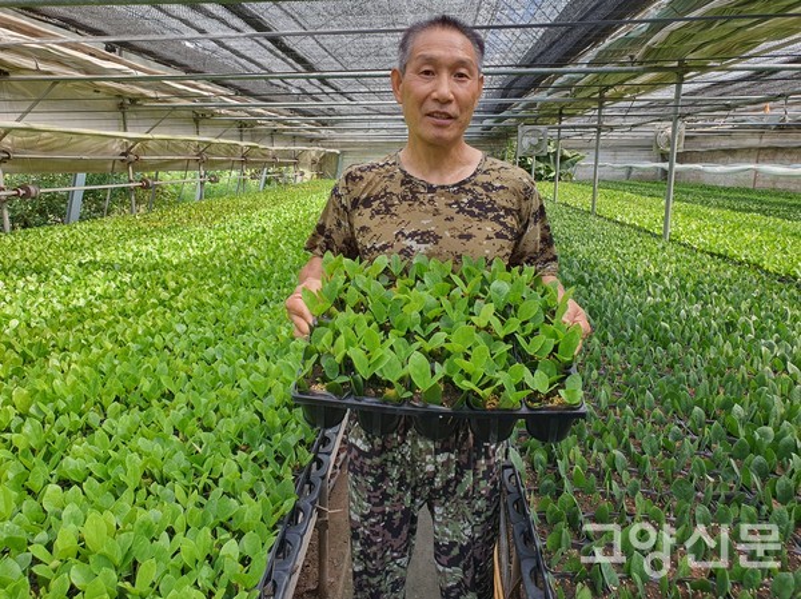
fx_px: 601
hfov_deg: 67.3
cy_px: 300
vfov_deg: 53.0
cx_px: 400
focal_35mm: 26
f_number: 2.4
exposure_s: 1/141
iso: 50
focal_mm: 4.3
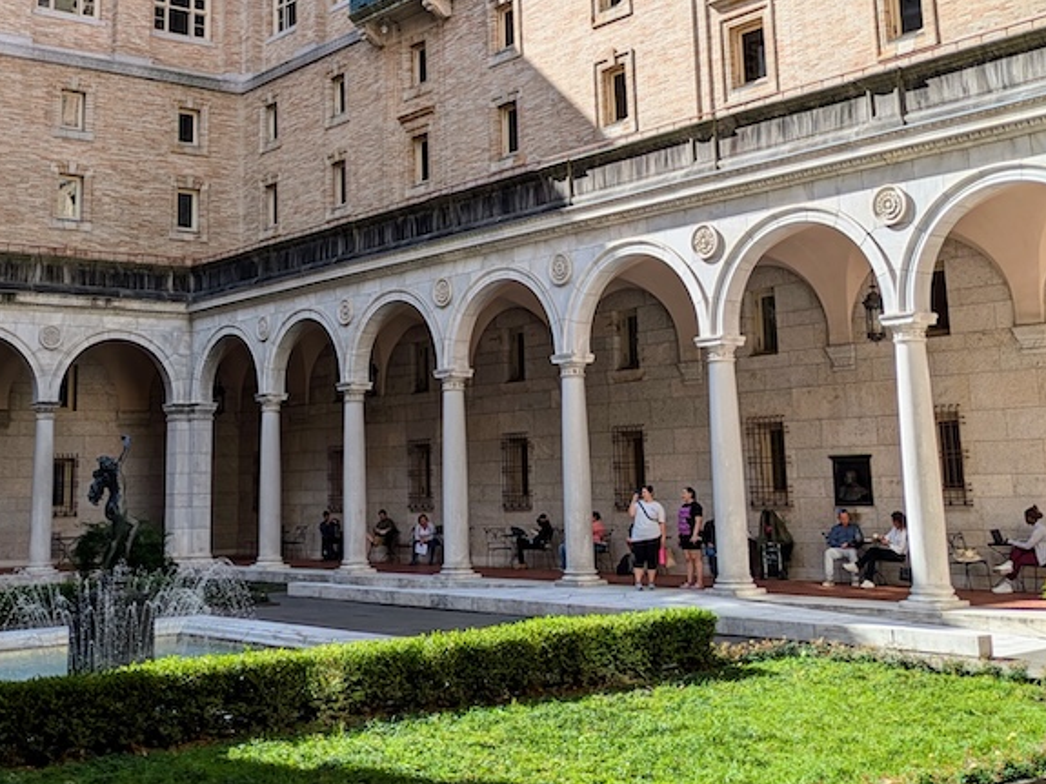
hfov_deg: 40.4
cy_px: 199
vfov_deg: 30.4
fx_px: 1420
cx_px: 462
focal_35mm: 47
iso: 44
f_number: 1.89
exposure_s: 1/1247
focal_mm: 5.43
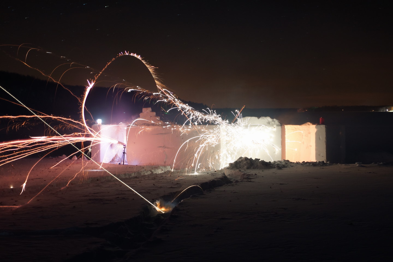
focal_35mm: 75
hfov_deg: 27.0
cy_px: 131
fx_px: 819
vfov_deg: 18.2
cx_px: 196
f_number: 22
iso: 400
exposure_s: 60
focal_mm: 50
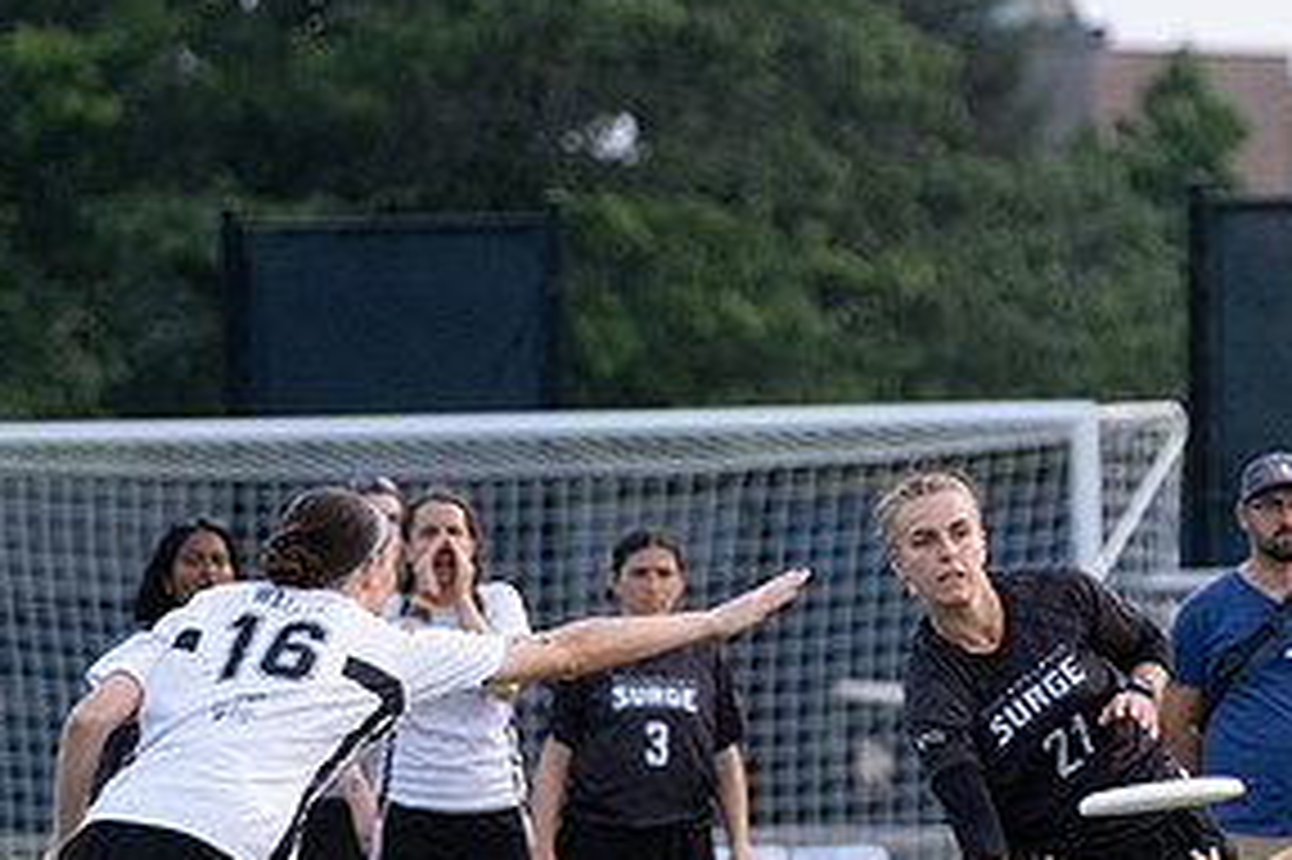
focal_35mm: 554
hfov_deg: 3.7
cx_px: 1089
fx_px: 19870
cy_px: 449
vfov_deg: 2.5
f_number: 2.8
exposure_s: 1/1600
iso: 1250
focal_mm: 140
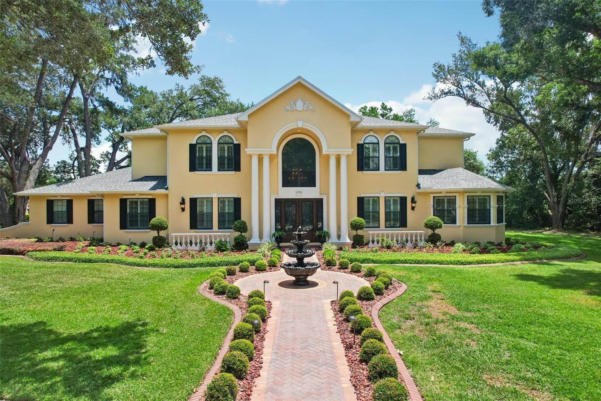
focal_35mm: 22
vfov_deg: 57.2
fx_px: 367
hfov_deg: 78.6
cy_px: 200
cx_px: 300
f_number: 2.8
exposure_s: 1/1600
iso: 400
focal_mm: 8.4
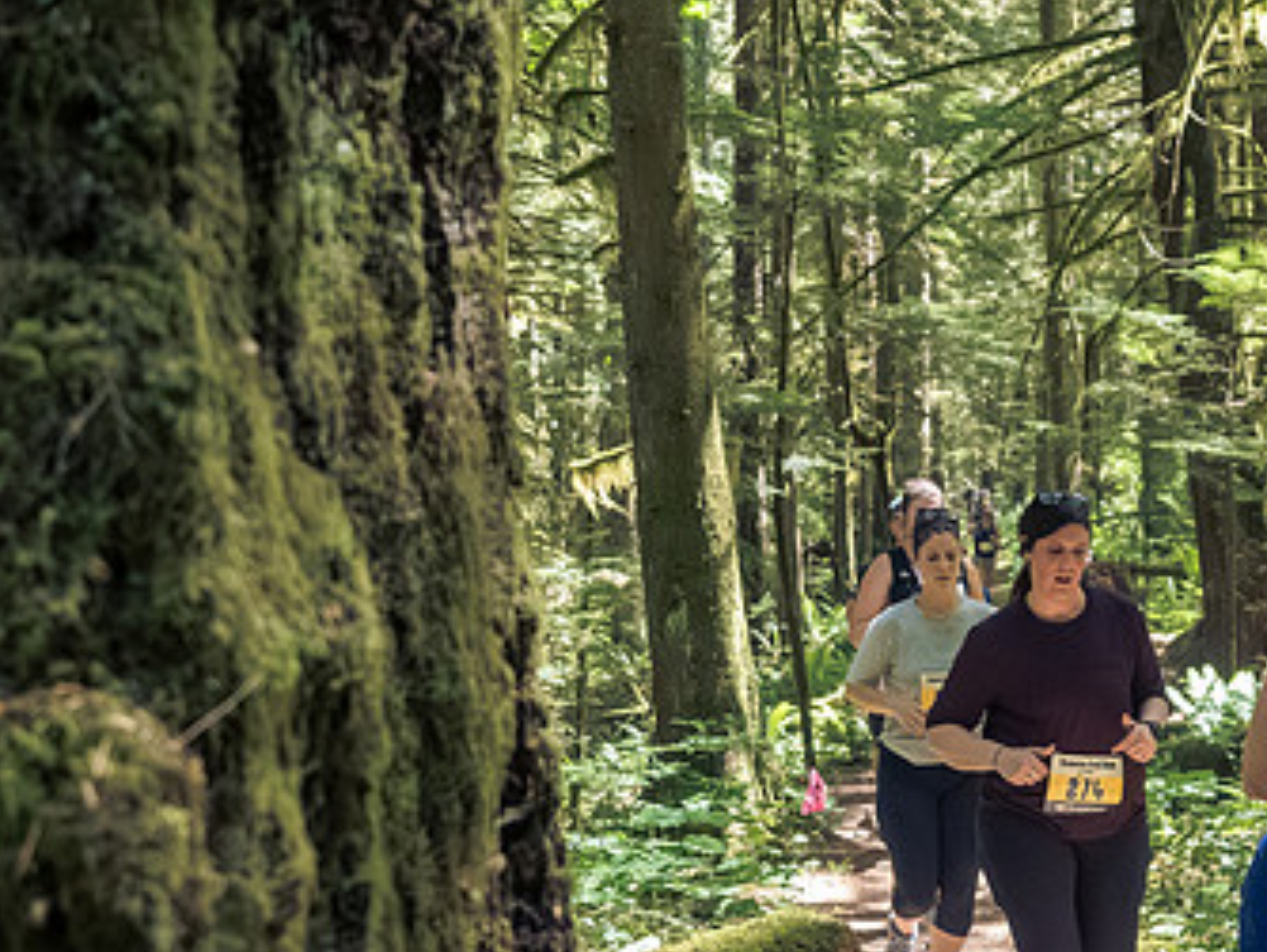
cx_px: 884
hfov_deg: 27.9
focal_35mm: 69
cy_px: 654
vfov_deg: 21.2
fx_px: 2527
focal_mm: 19
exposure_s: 1/1000
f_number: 2.8
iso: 4000
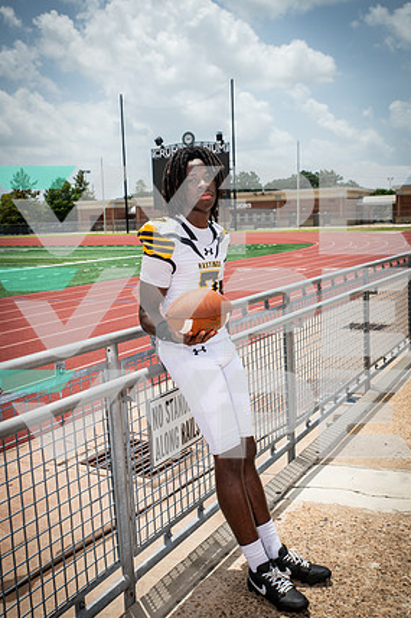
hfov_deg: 33.4
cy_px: 313
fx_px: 686
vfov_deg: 48.5
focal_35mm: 40
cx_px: 205
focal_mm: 38
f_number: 7.1
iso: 100
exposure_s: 1/500
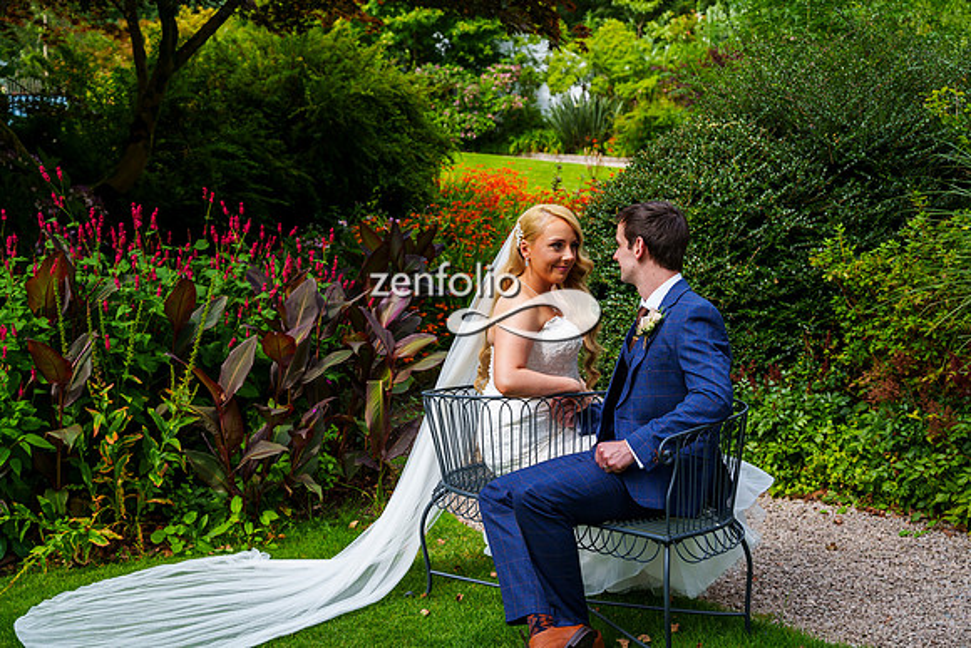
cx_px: 486
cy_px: 324
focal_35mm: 45
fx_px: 1214
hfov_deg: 43.6
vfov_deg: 29.9
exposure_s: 1/1000
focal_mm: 45
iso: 200
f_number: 5
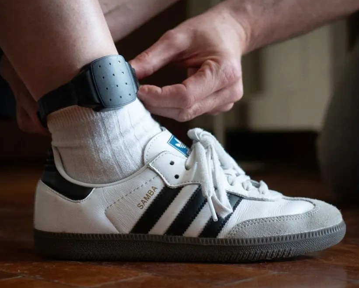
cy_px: 143
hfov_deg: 45.8
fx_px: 425
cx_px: 177
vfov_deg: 37.3
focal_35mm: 40
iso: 3200
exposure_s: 1/400
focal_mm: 35
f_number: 2.8
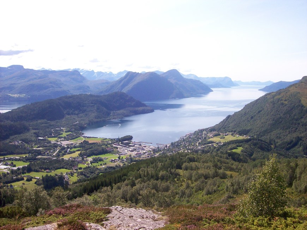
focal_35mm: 36
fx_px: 319
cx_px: 154
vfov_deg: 39.6
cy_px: 115
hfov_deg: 51.4
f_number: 4.8
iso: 80
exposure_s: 1/532
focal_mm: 6
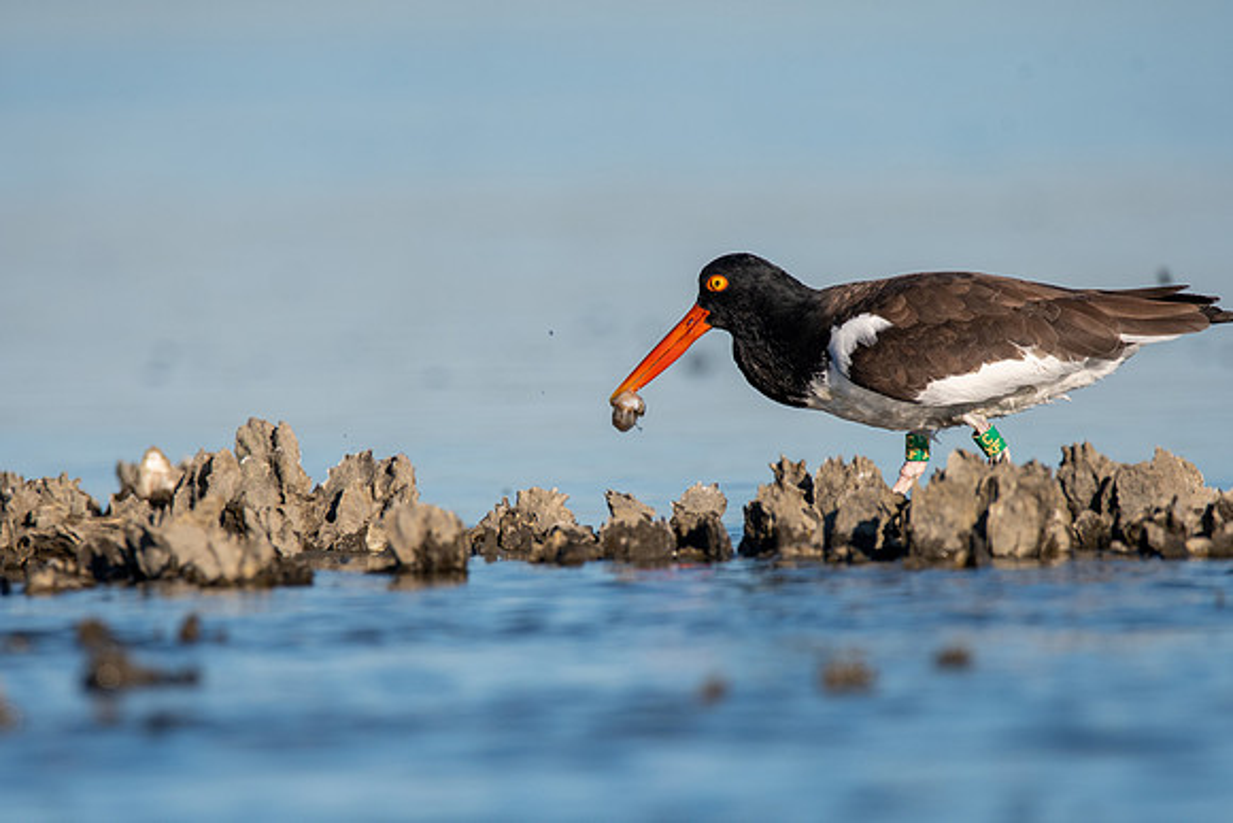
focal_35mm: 900
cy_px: 412
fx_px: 30831
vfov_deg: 1.5
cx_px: 616
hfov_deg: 2.3
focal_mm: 600
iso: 640
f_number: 8
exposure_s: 1/2000
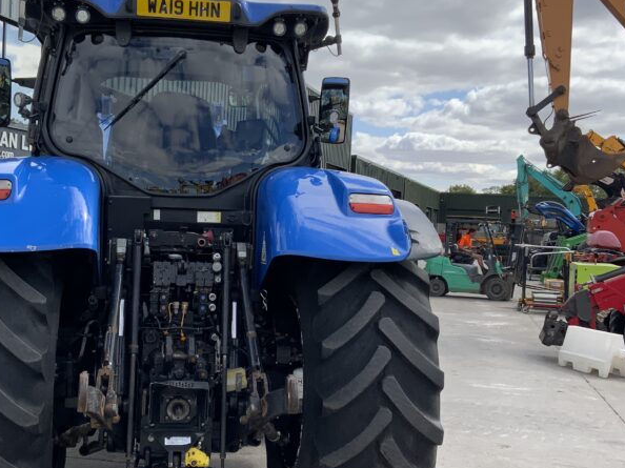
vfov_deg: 29.1
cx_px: 259
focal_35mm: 50
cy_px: 248
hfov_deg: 38.1
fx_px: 902
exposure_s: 1/1377
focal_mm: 3
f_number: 1.8
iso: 16
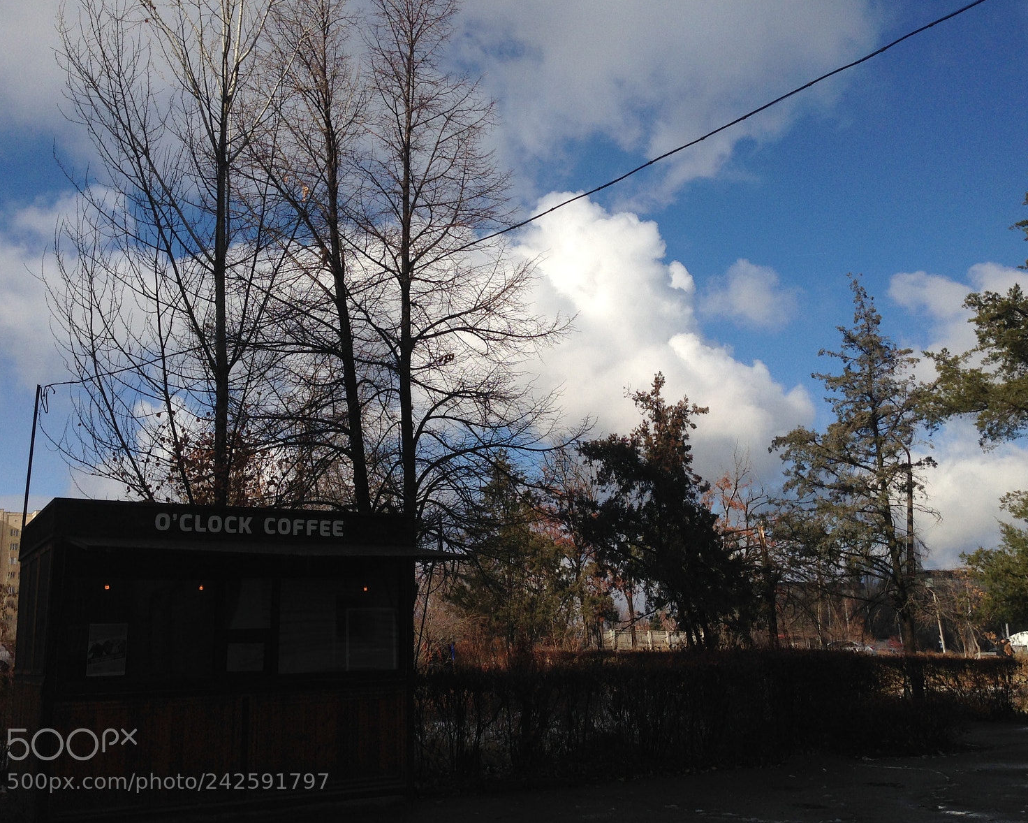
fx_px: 1065
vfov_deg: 42.2
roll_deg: -0.5
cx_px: 522
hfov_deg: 51.5
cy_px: 417
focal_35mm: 35
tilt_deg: +12.7
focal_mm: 4.12
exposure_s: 1/3390
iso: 50
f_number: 2.4
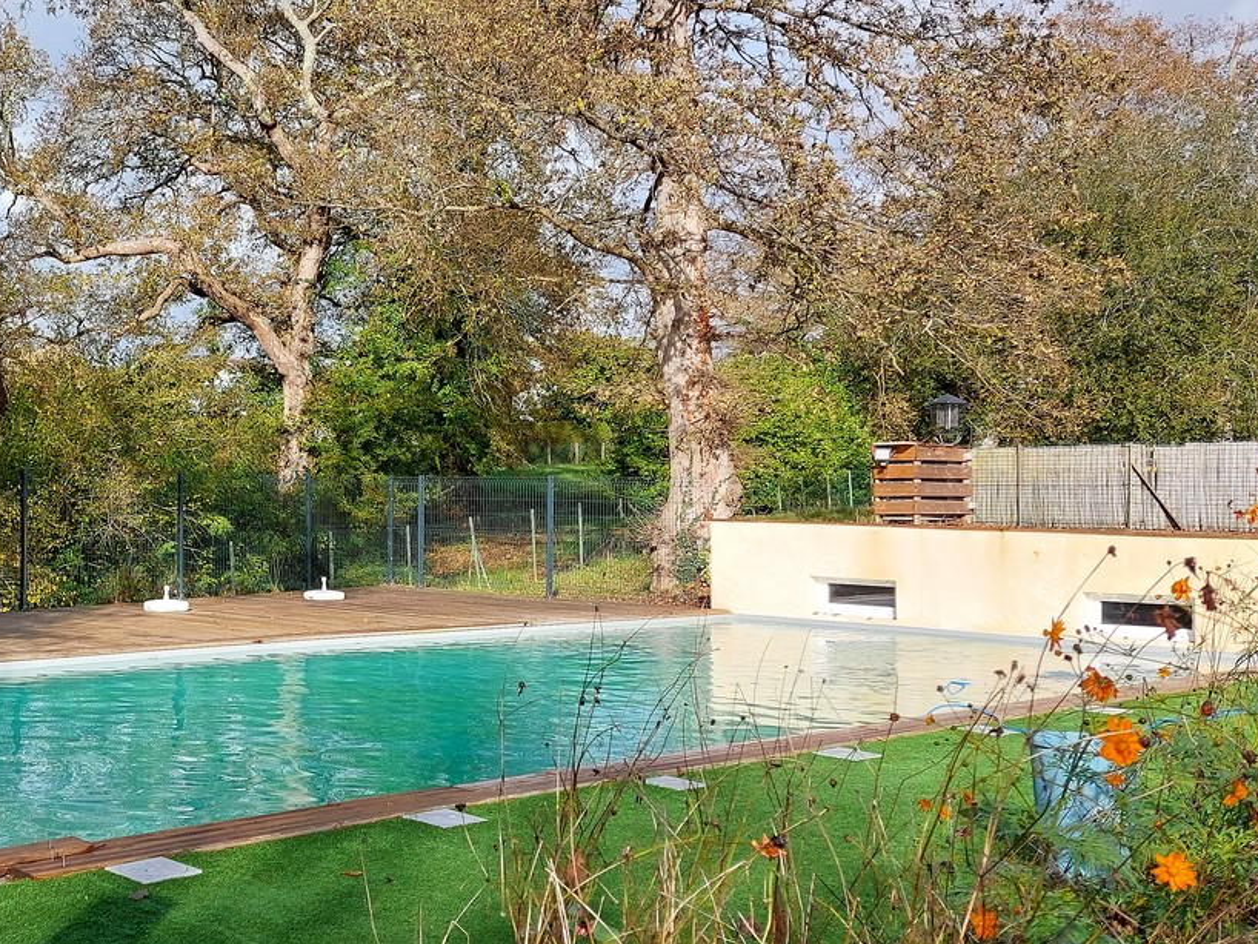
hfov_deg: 41.1
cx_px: 246
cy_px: 474
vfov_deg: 32.9
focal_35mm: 44
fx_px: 1599
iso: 25
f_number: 1.8
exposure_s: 1/668
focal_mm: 5.23
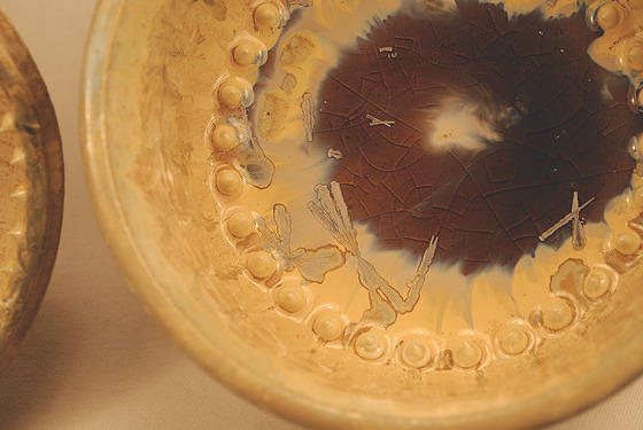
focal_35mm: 82
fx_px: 1475
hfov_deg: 24.6
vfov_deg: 16.6
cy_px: 215
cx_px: 322
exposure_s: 1/400
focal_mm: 55
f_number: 8
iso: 100
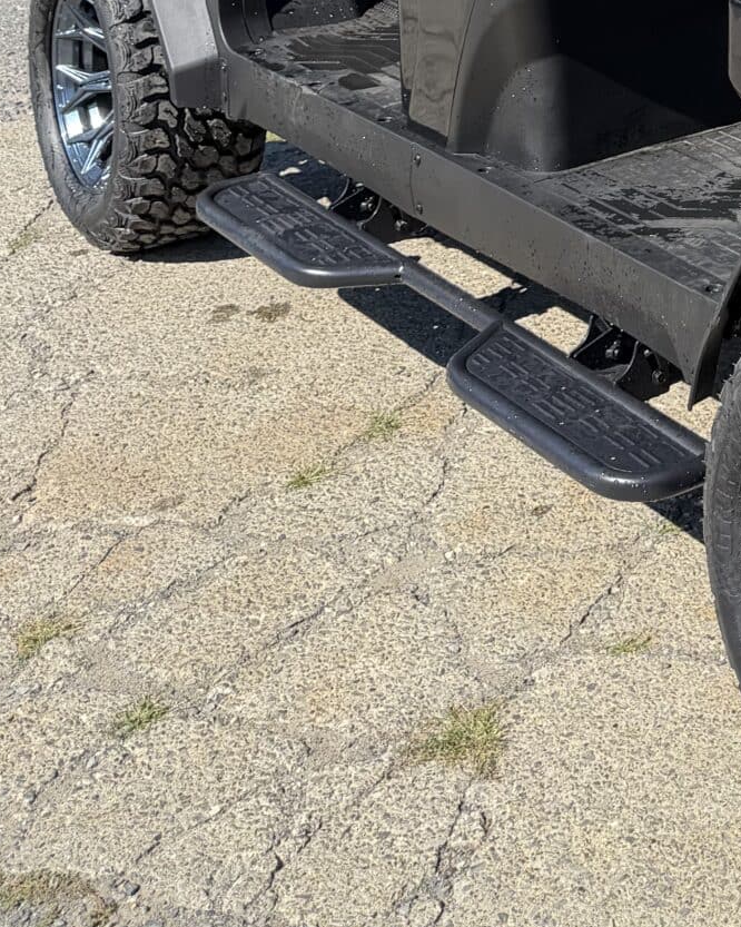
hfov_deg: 19.6
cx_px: 961
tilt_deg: -6.7
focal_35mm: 72
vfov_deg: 22.9
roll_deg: -1.5
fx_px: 1974
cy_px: -338
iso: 80
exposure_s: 1/1949
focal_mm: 6.76
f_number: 1.78
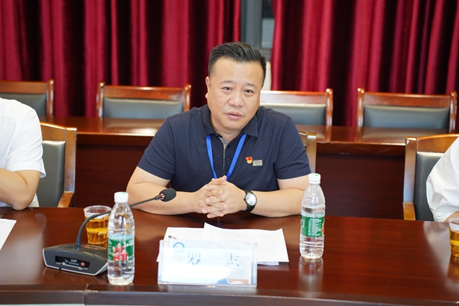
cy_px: 153
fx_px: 956
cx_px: 230
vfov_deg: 18.2
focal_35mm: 75
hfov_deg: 27.0
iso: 1250
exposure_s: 1/160
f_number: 3.2
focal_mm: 75
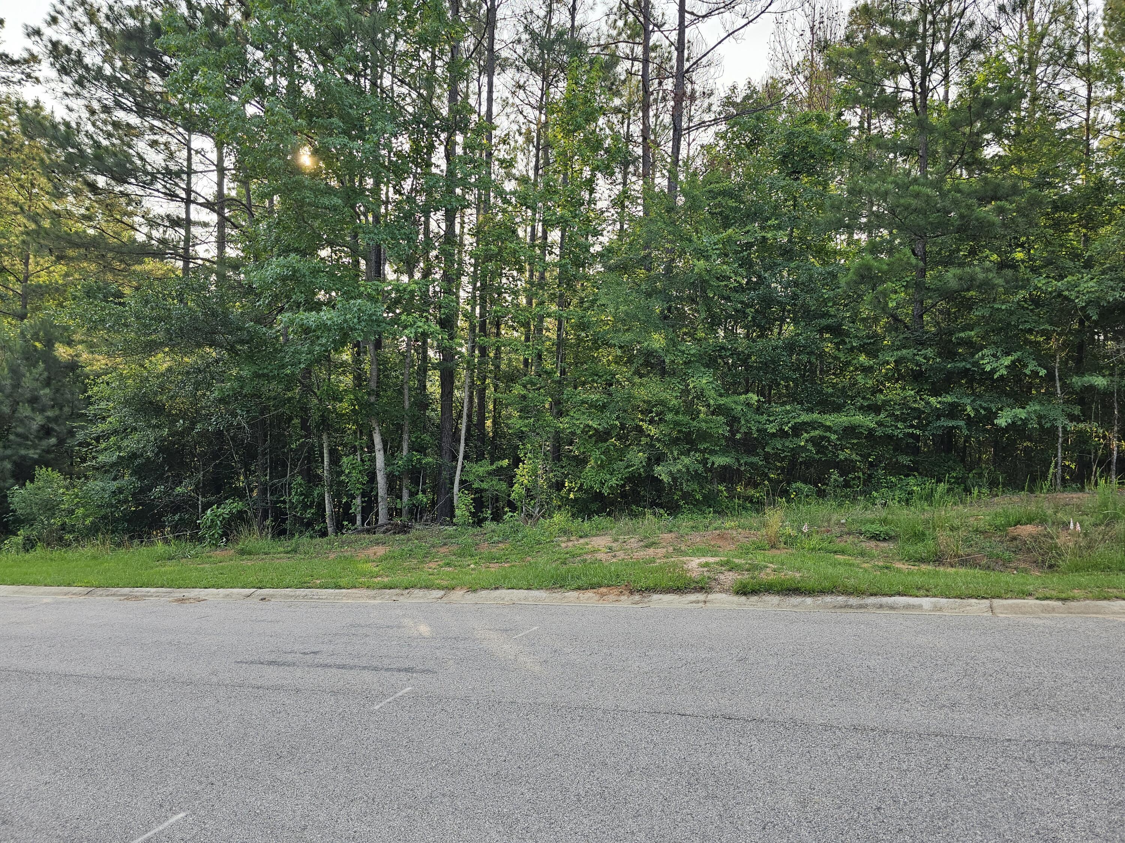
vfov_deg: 58.9
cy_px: 422
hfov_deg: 73.9
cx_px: 562
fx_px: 747
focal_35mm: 23
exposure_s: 1/180
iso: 25
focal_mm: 6.3
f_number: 1.7
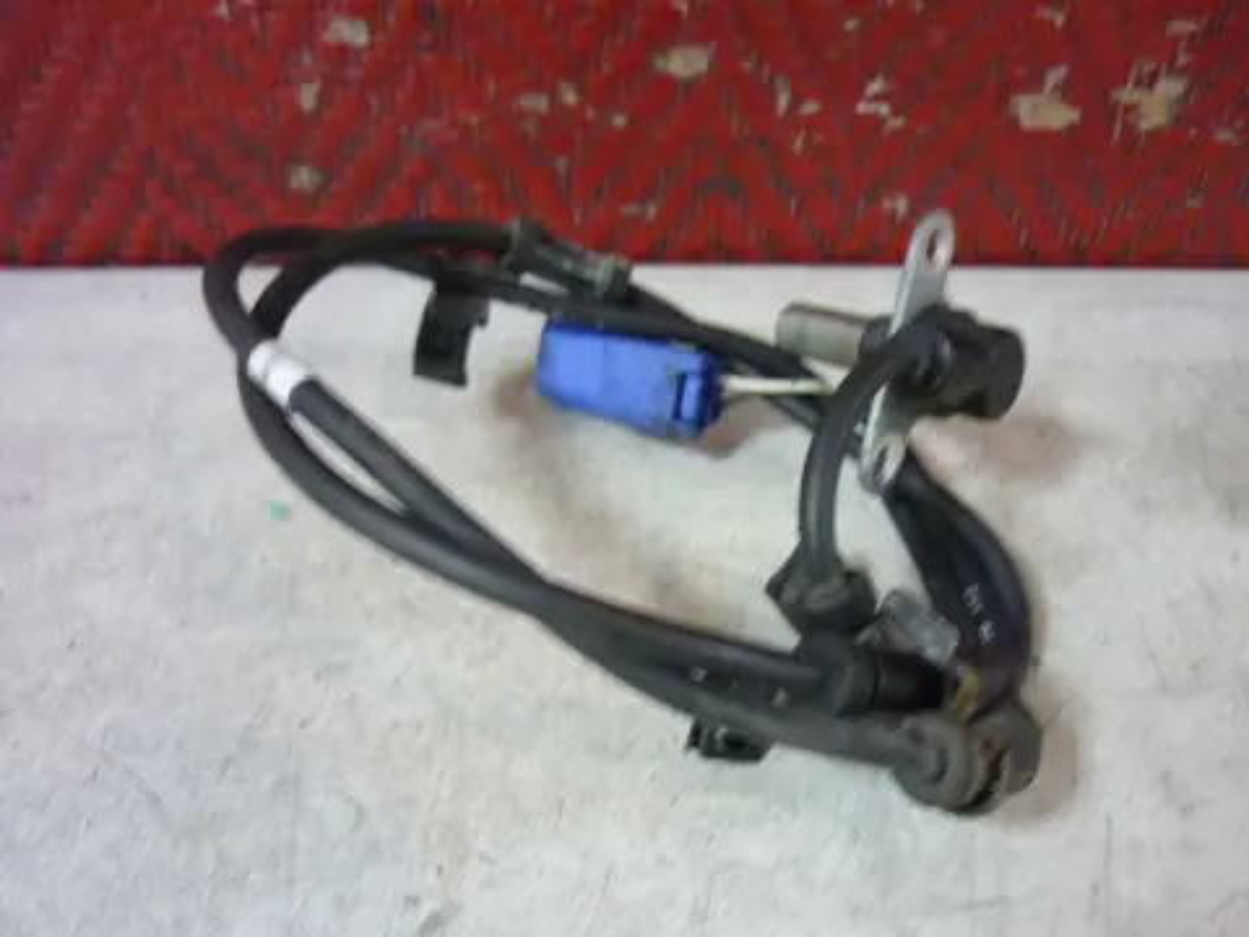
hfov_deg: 55.4
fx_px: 1191
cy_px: 468
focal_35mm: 33
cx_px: 624
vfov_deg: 42.9
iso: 400
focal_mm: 5.5
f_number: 2.8
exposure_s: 1/8
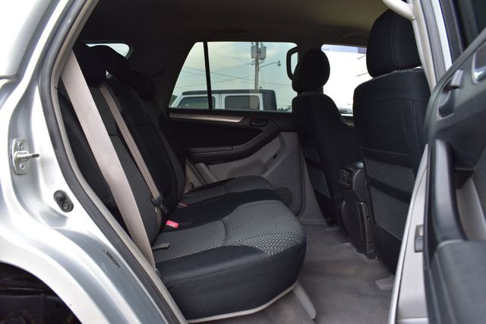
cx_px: 243
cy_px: 162
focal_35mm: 27
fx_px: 364
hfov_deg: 67.4
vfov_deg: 47.9
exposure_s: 1/50
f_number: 8
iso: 400
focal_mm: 18
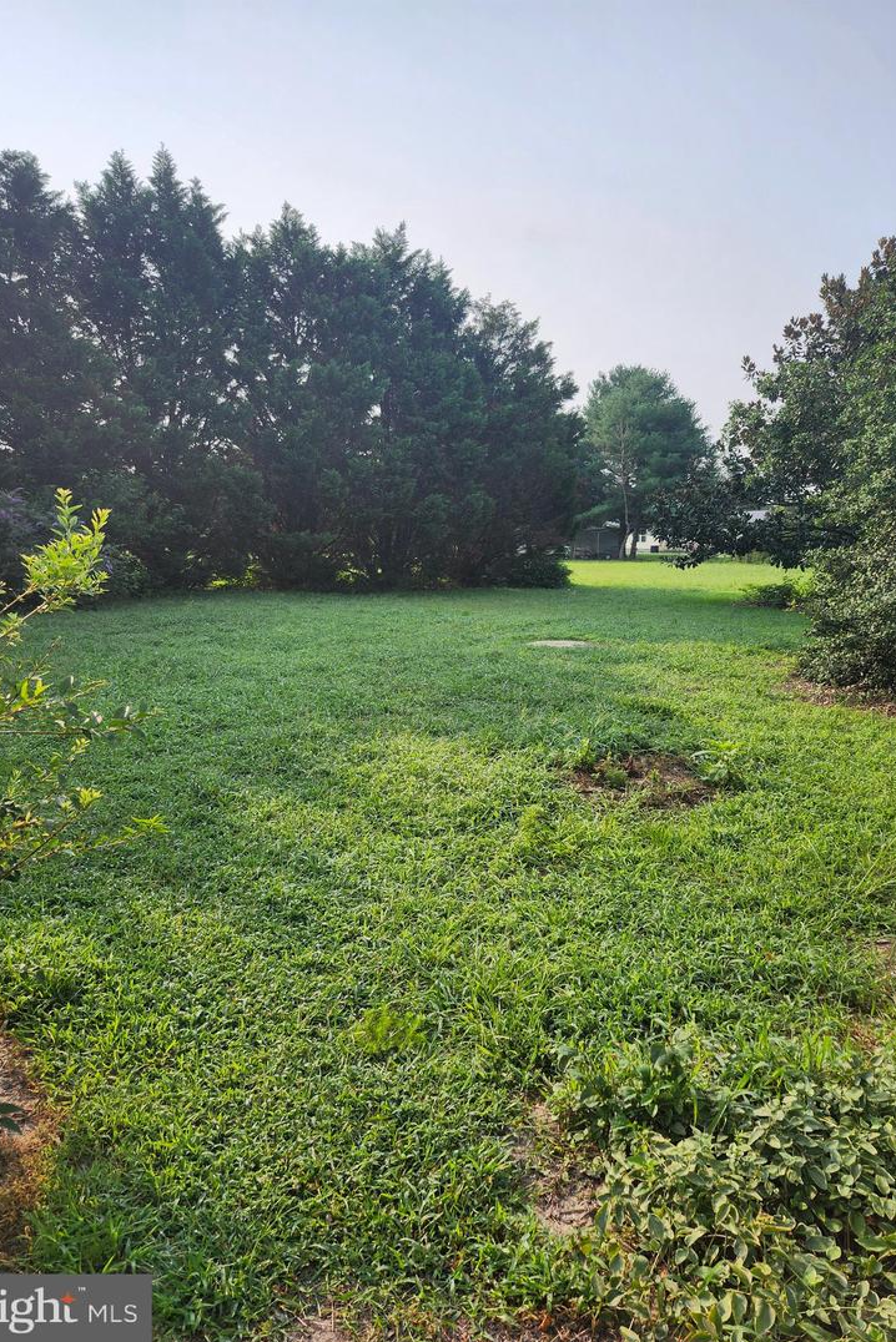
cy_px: 672
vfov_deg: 73.7
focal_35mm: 24
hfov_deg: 53.2
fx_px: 895
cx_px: 438
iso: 25
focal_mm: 5.54
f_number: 1.8
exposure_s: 1/1422
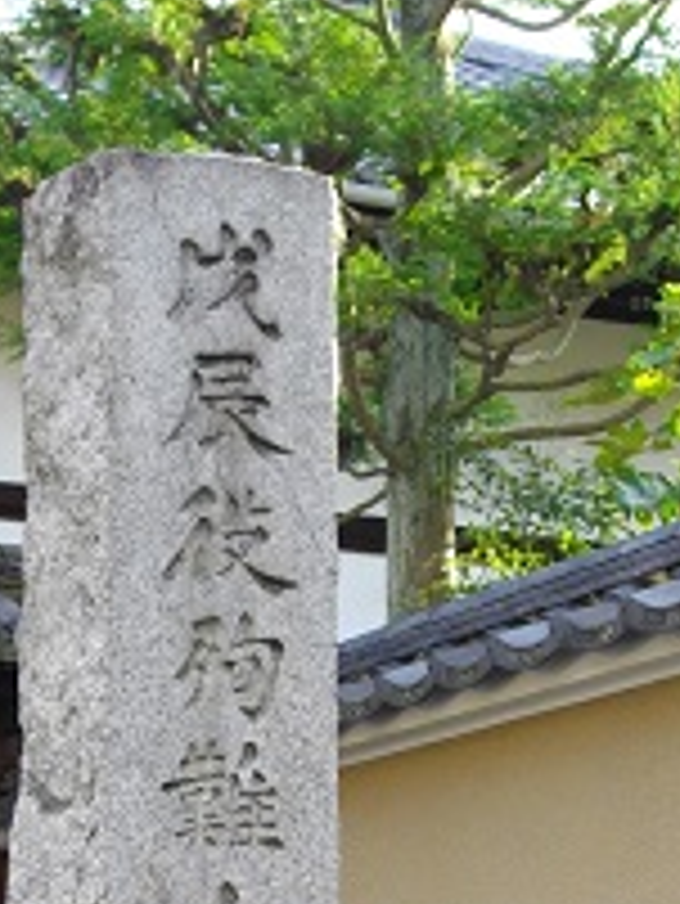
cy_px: 767
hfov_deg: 15.2
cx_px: 194
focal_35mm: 97
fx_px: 2538
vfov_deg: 19.9
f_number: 3.6
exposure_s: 1/160
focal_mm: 8.8
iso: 198
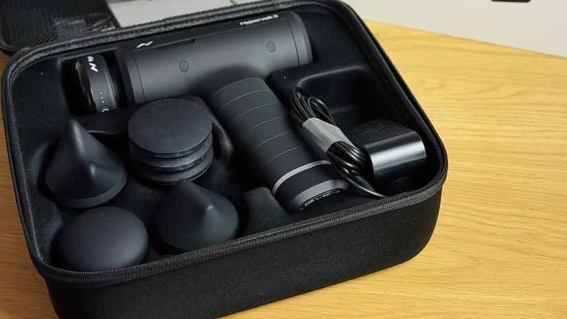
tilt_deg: -36.3
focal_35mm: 76
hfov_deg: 27.9
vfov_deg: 15.6
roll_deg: +0.3
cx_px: 314
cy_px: 15
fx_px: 1142
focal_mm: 6.76
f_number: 1.78
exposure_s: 1/50
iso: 100
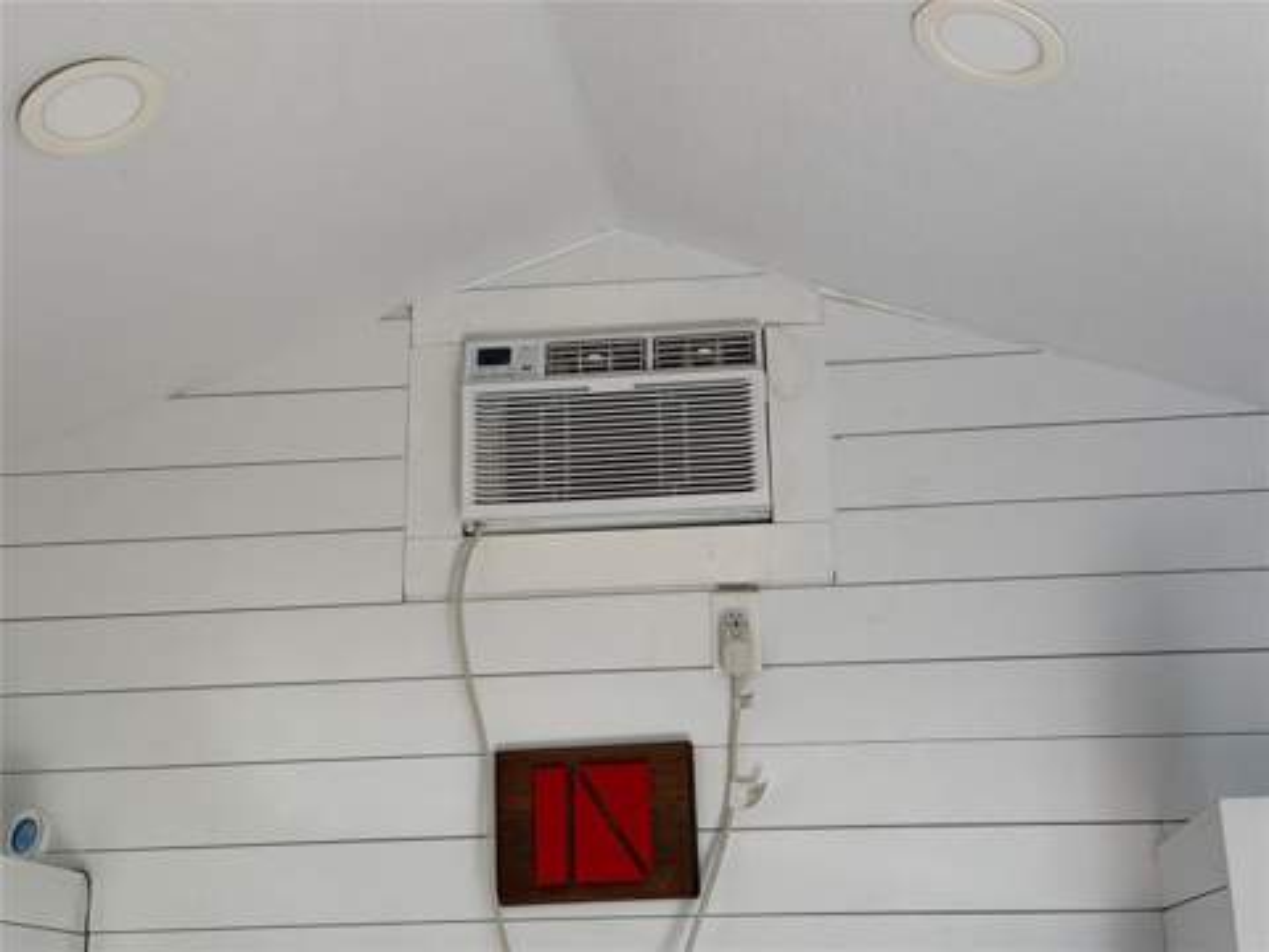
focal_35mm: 48
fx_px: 1760
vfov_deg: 30.3
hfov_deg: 39.7
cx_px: 634
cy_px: 476
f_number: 1.78
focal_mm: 6.76
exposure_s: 1/259
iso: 64
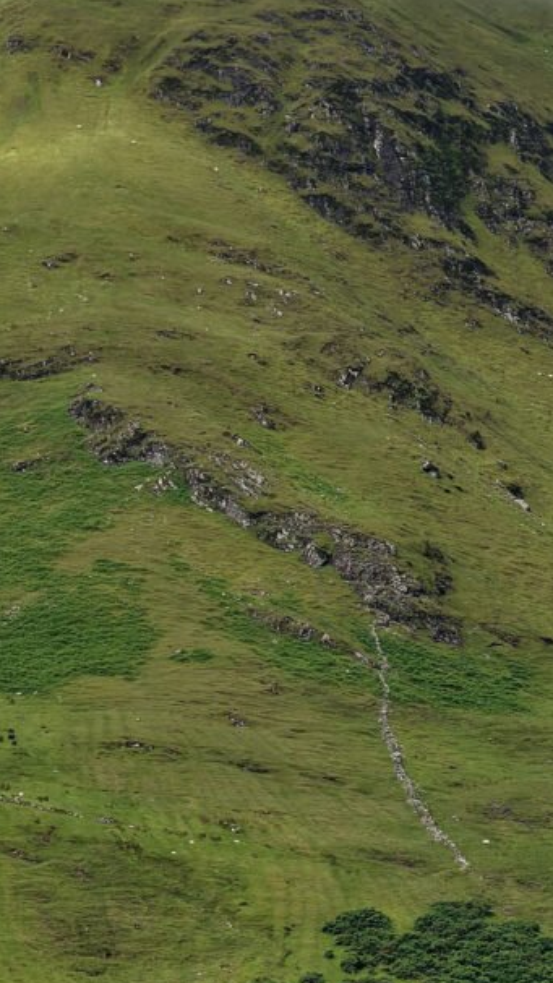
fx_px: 6052
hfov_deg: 5.1
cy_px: 936
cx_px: 1425
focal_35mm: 232
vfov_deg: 9.2
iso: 400
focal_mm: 35
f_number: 8
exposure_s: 1/500
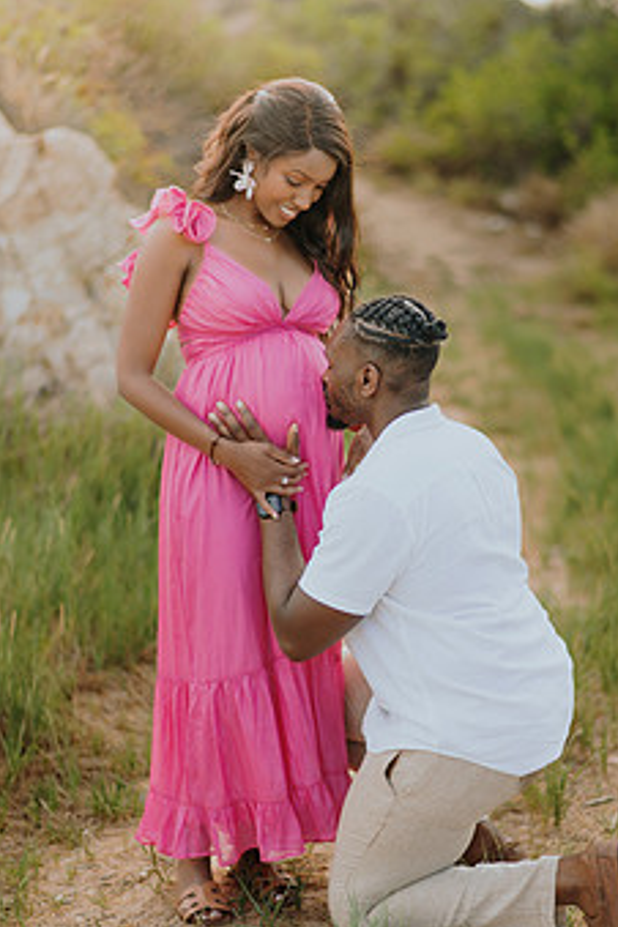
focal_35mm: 77
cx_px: 383
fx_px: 1983
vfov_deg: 26.3
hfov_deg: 17.7
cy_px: 503
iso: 50
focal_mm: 58
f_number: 1.4
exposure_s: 1/640
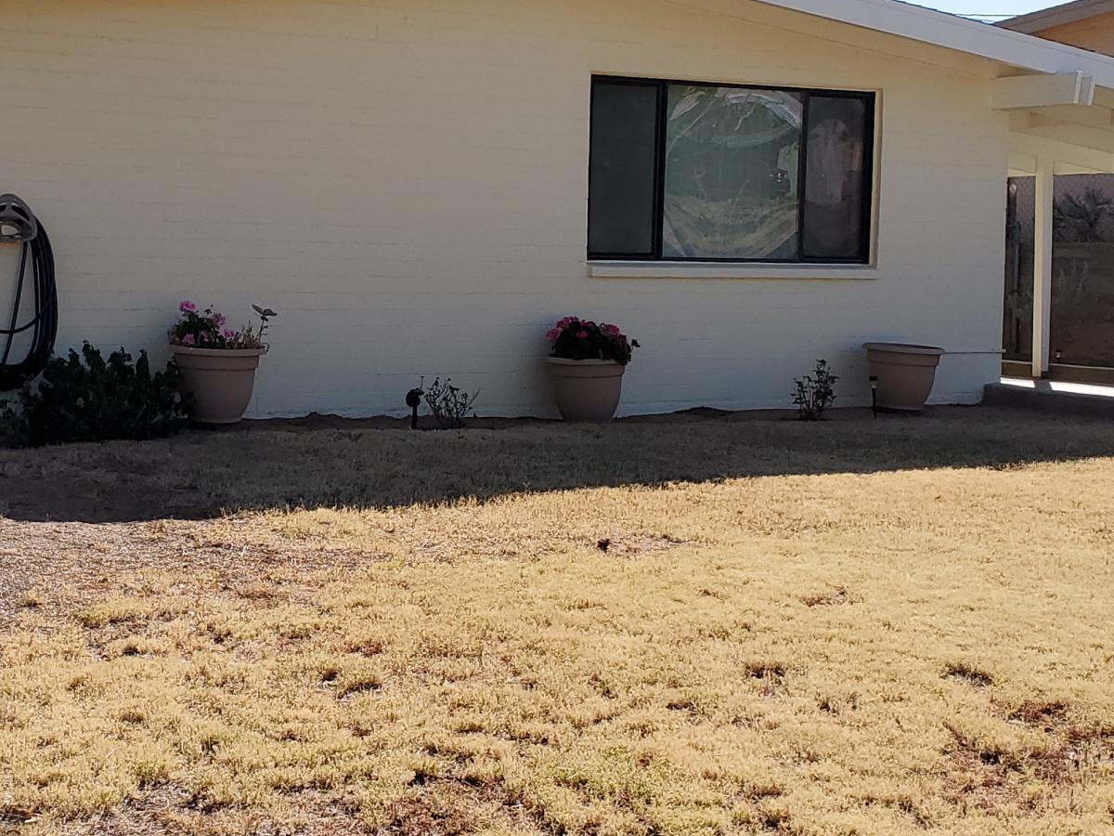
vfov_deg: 22.5
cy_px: 290
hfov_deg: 29.7
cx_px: 442
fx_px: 2092
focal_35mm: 65
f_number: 2.4
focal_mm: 4.3
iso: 50
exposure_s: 1/1675
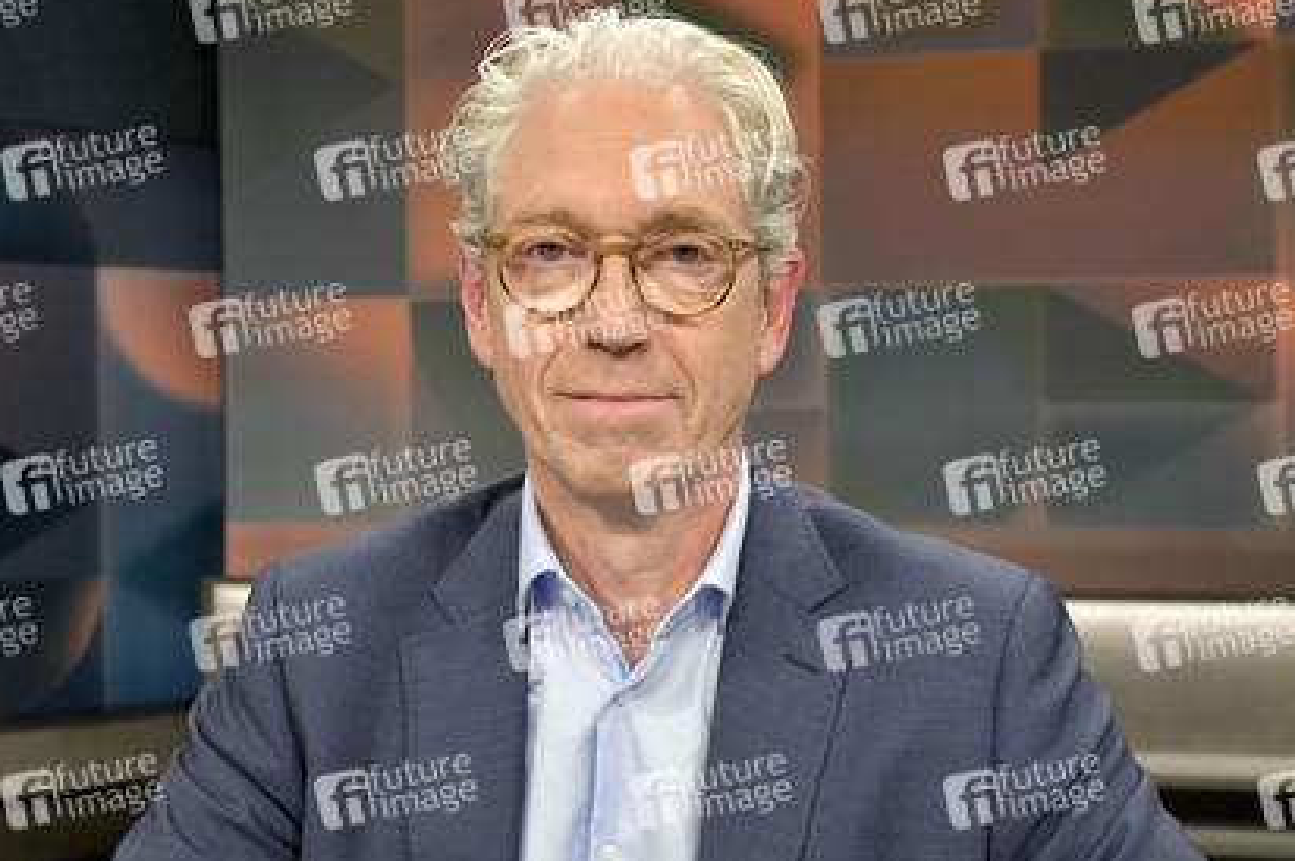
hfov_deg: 54.5
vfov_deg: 37.8
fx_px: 1258
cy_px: 399
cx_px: 627
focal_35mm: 35
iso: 2500
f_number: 6.3
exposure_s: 1/200
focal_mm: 32
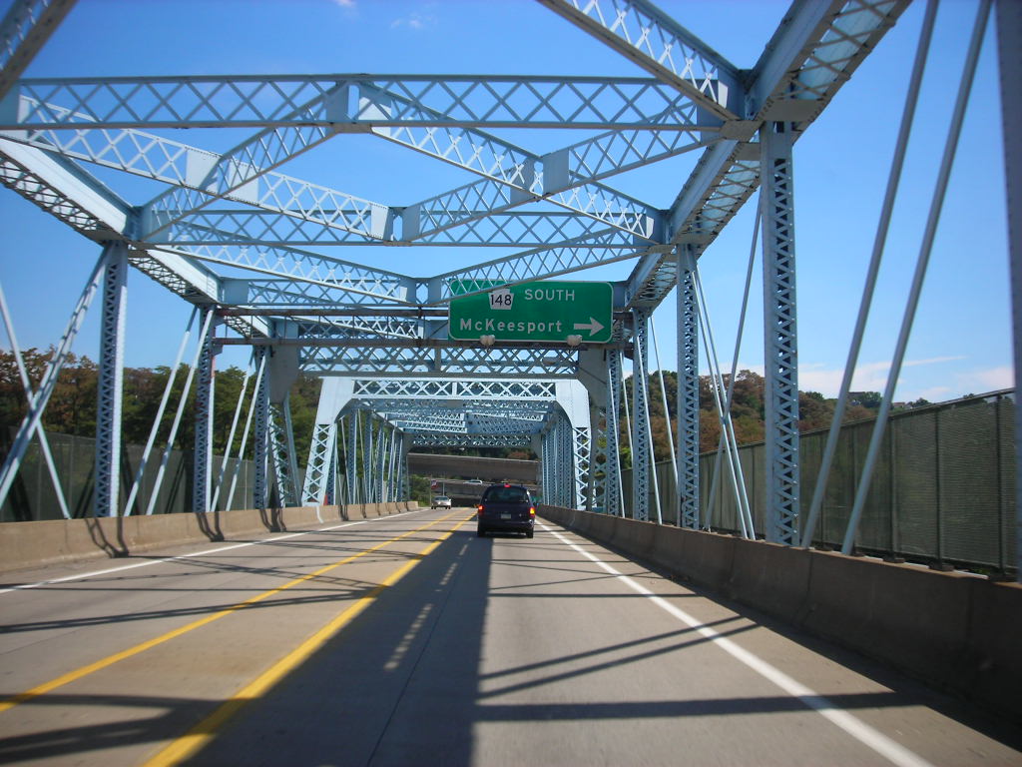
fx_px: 1122
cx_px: 511
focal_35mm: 38
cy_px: 384
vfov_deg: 37.7
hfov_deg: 49.0
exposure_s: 1/126
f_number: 6.4
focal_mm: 6.3
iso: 50
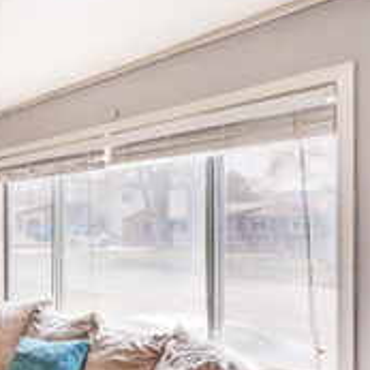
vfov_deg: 37.5
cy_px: 271
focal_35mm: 44
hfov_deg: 28.5
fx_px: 532
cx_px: -152
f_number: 7.1
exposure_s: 1/500
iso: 400
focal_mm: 14
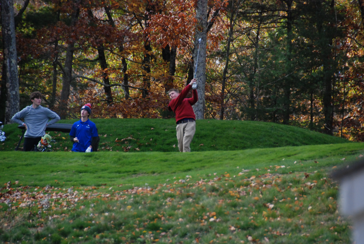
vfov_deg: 4.6
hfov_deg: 6.9
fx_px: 3037
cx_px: 182
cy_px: 122
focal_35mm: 300
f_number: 5.6
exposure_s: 1/800
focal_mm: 200
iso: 800
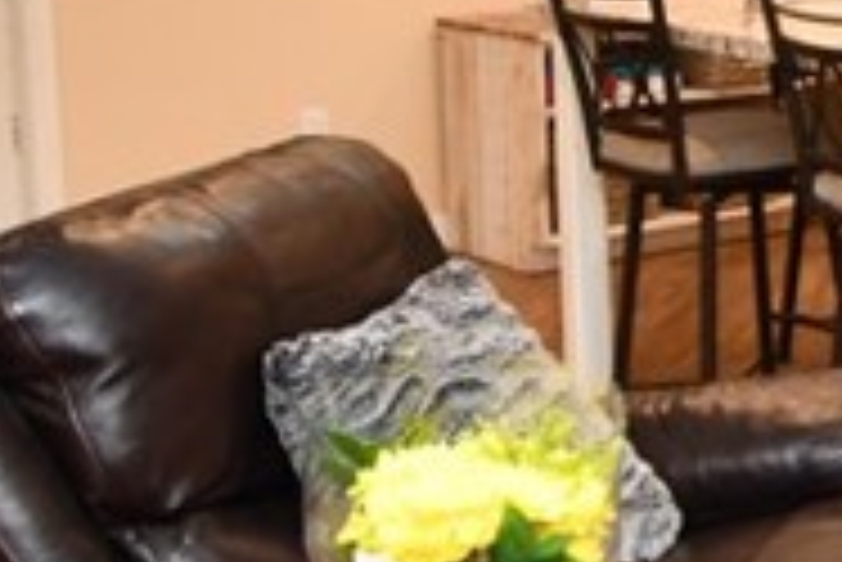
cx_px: 1553
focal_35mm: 82
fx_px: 1919
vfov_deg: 16.5
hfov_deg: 18.6
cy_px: 101
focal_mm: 10
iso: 560
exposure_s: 1/60
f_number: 4
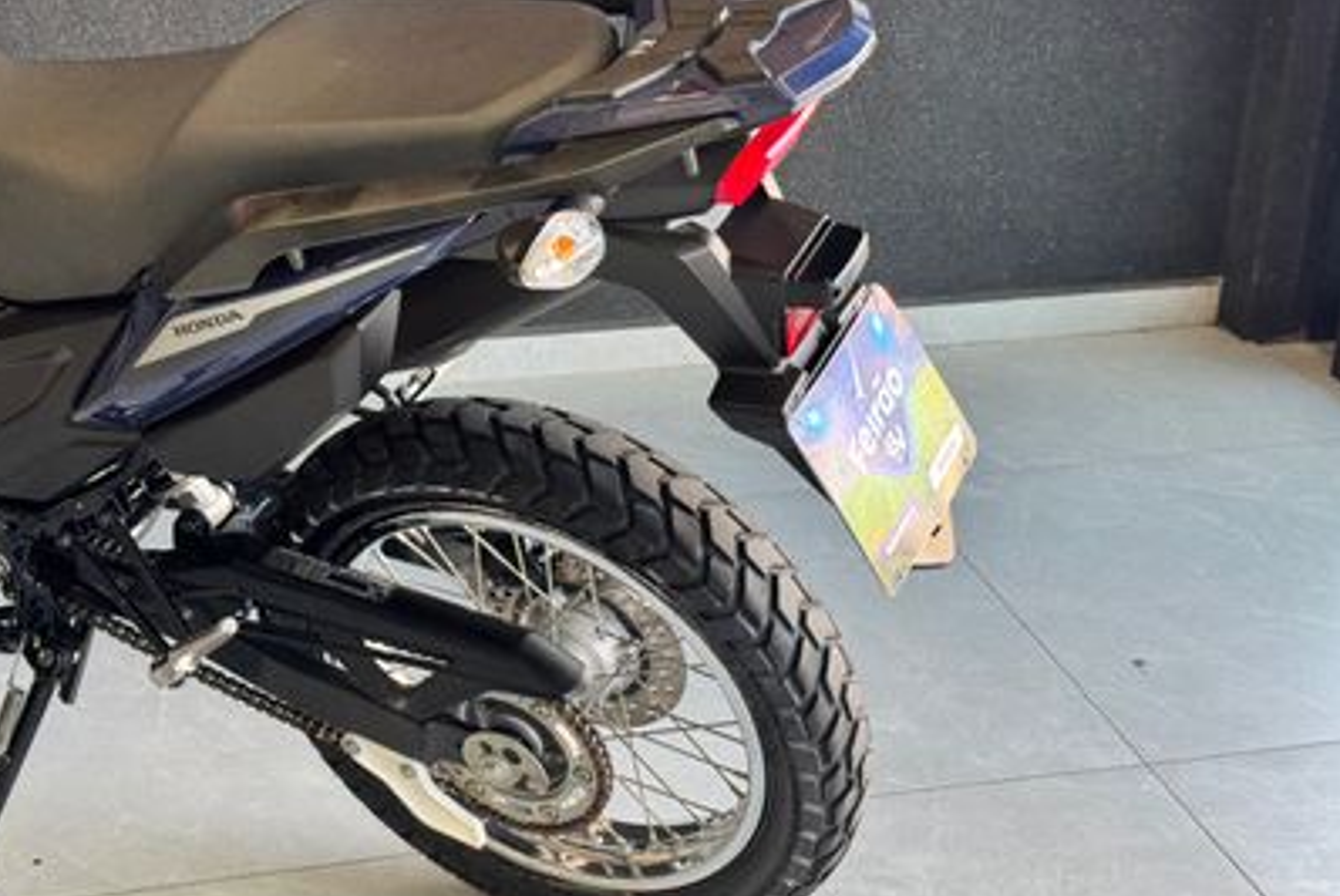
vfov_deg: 23.0
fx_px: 2198
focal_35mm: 59
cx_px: 556
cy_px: 478
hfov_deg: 33.8
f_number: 1.78
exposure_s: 1/60
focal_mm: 6.76
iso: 64
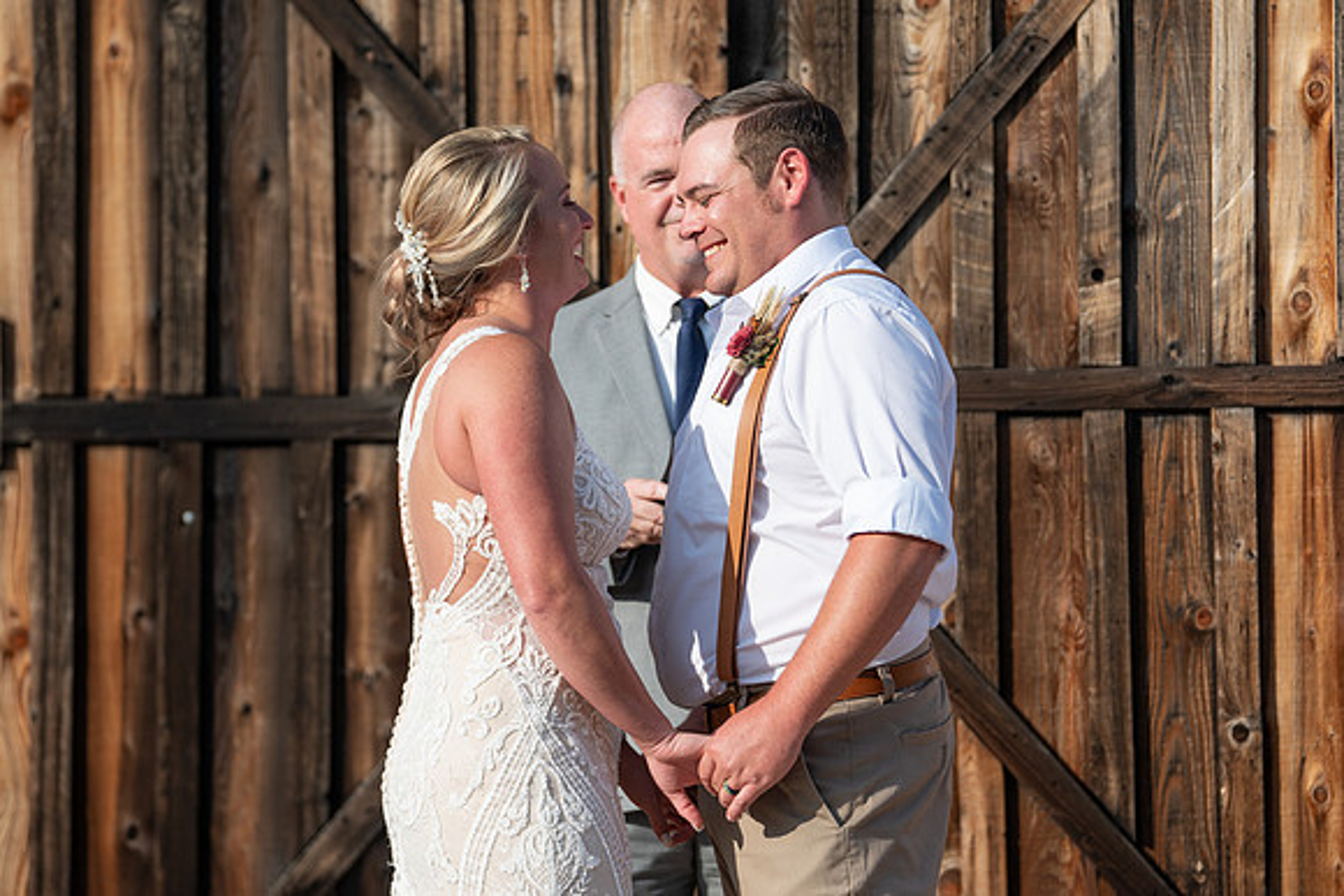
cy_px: 426
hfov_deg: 12.4
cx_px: 756
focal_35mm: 166
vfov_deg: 8.3
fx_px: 6185
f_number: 4
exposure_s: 1/800
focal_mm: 146
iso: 100
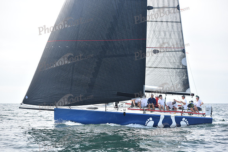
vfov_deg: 19.5
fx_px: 443
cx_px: 114
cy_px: 76
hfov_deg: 28.8
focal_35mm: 70
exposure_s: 1/1000
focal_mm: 70
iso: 320
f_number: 4.5
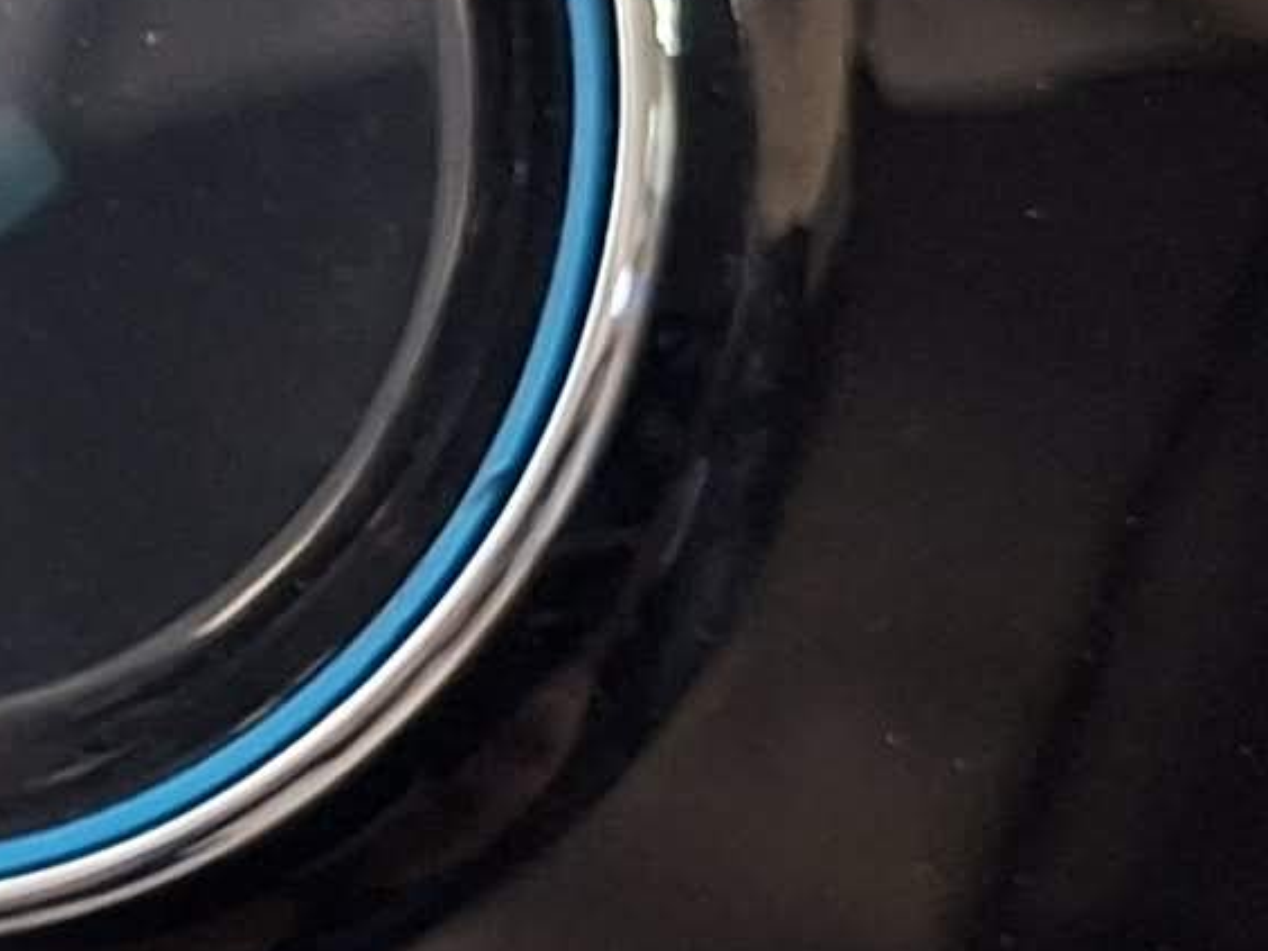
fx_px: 5971
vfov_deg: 9.1
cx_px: -780
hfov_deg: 11.5
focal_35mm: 163
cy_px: 101
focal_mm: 5.54
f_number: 1.8
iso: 250
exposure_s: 1/100
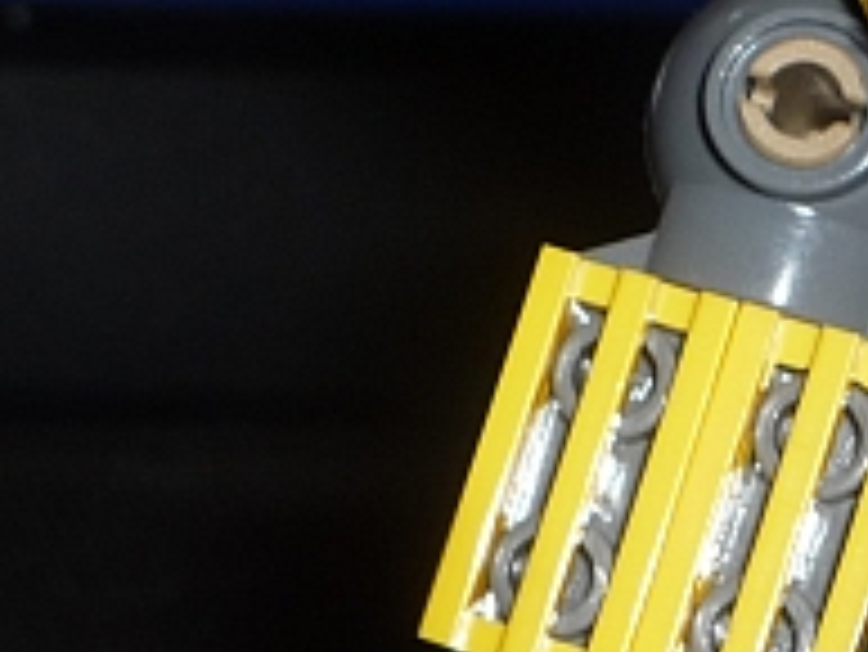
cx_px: -522
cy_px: -22
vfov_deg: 7.2
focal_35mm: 207
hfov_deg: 9.2
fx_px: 5194
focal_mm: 8.8
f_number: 4.9
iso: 100
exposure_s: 1/40
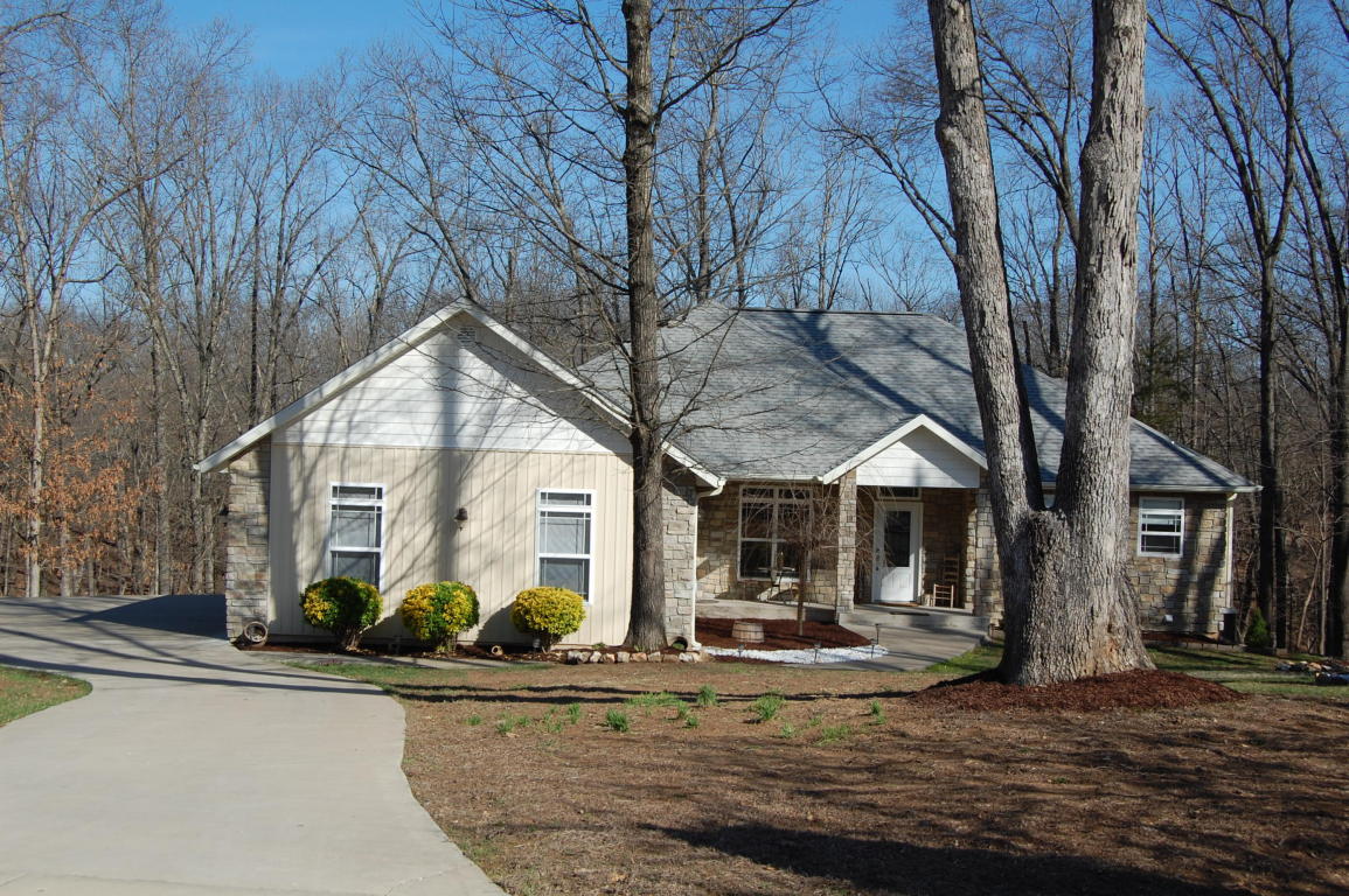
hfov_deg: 43.6
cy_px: 448
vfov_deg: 29.8
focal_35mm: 45
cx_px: 674
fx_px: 1685
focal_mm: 30
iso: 200
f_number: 10
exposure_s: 1/400
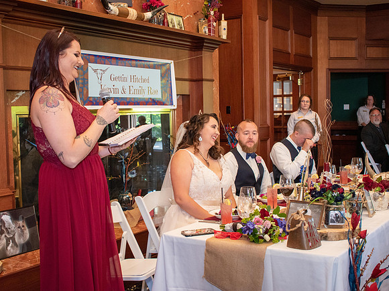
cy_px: 146
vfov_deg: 31.9
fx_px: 511
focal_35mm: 45
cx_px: 180
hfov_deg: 41.7
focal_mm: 28
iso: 1800
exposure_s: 1/60
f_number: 4.2
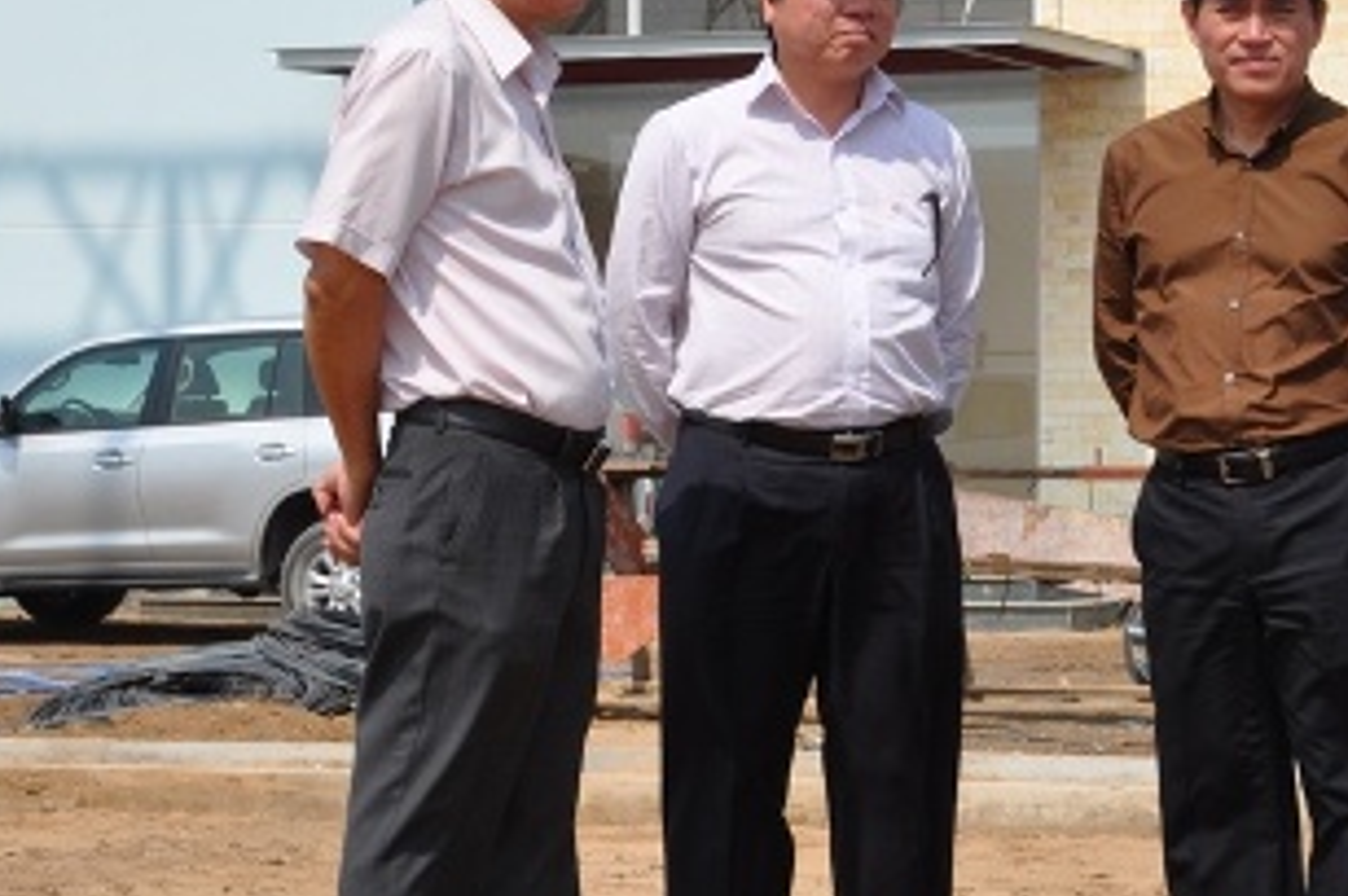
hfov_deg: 19.1
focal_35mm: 106
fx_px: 3965
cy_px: 466
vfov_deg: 12.9
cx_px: 1107
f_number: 14
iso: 200
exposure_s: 1/200
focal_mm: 32
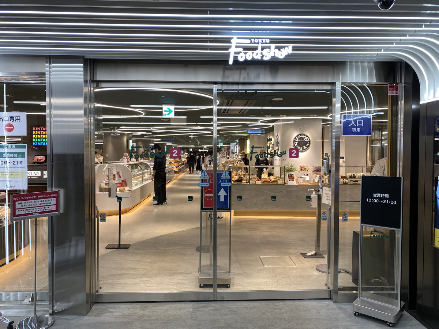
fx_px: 330
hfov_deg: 67.3
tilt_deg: -2.1
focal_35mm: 26
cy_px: 164
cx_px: 220
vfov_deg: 53.1
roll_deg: +0.3
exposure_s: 1/100
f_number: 1.8
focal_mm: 4.25
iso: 50
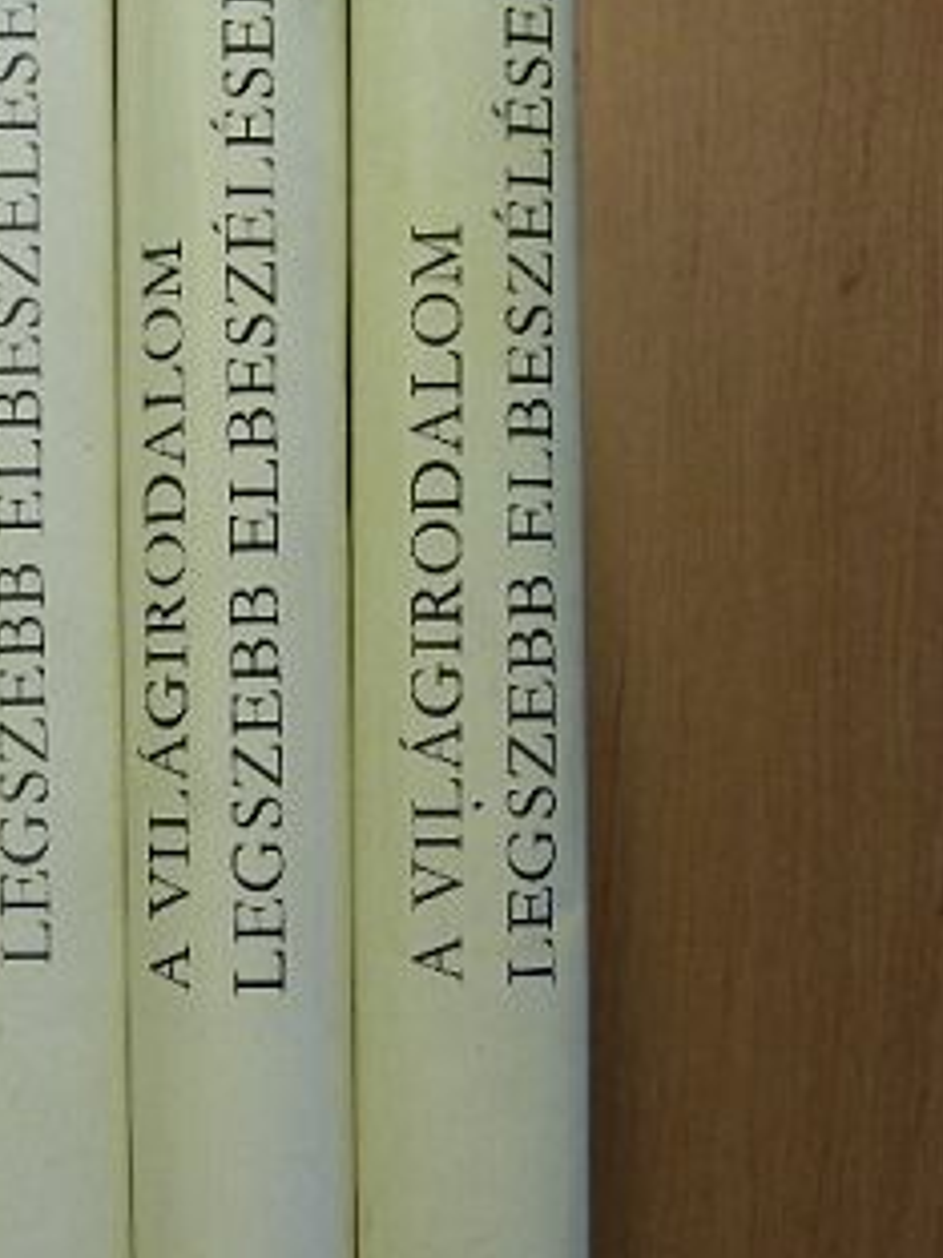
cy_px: 796
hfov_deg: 19.1
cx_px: 278
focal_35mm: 77
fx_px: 2797
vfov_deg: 25.3
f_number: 3.5
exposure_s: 1/29.8
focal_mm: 8.8
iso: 50
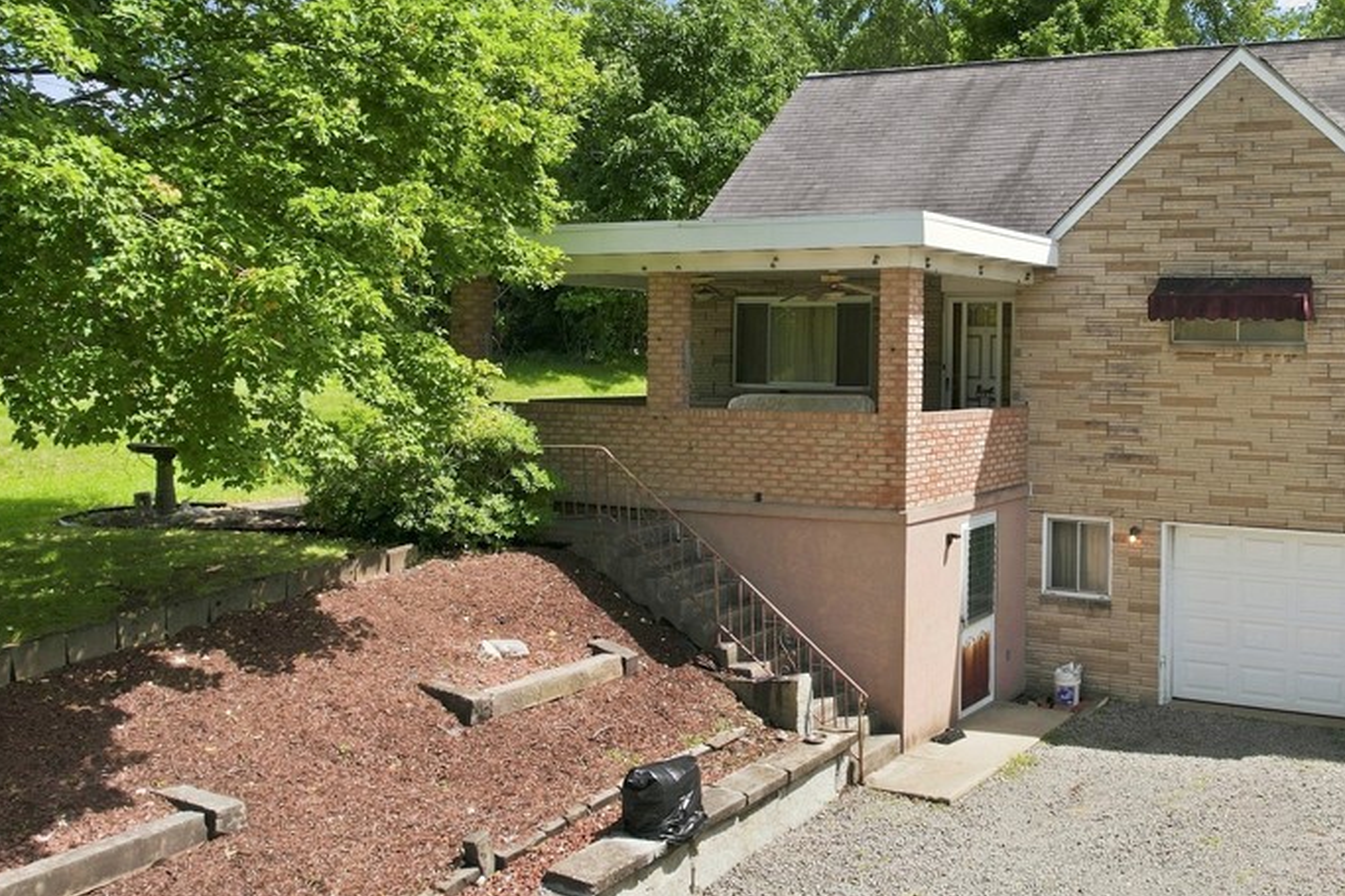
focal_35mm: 35
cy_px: 352
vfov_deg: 37.7
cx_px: 1014
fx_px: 1307
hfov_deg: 52.0
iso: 100
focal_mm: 8.4
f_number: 2.8
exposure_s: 1/1250
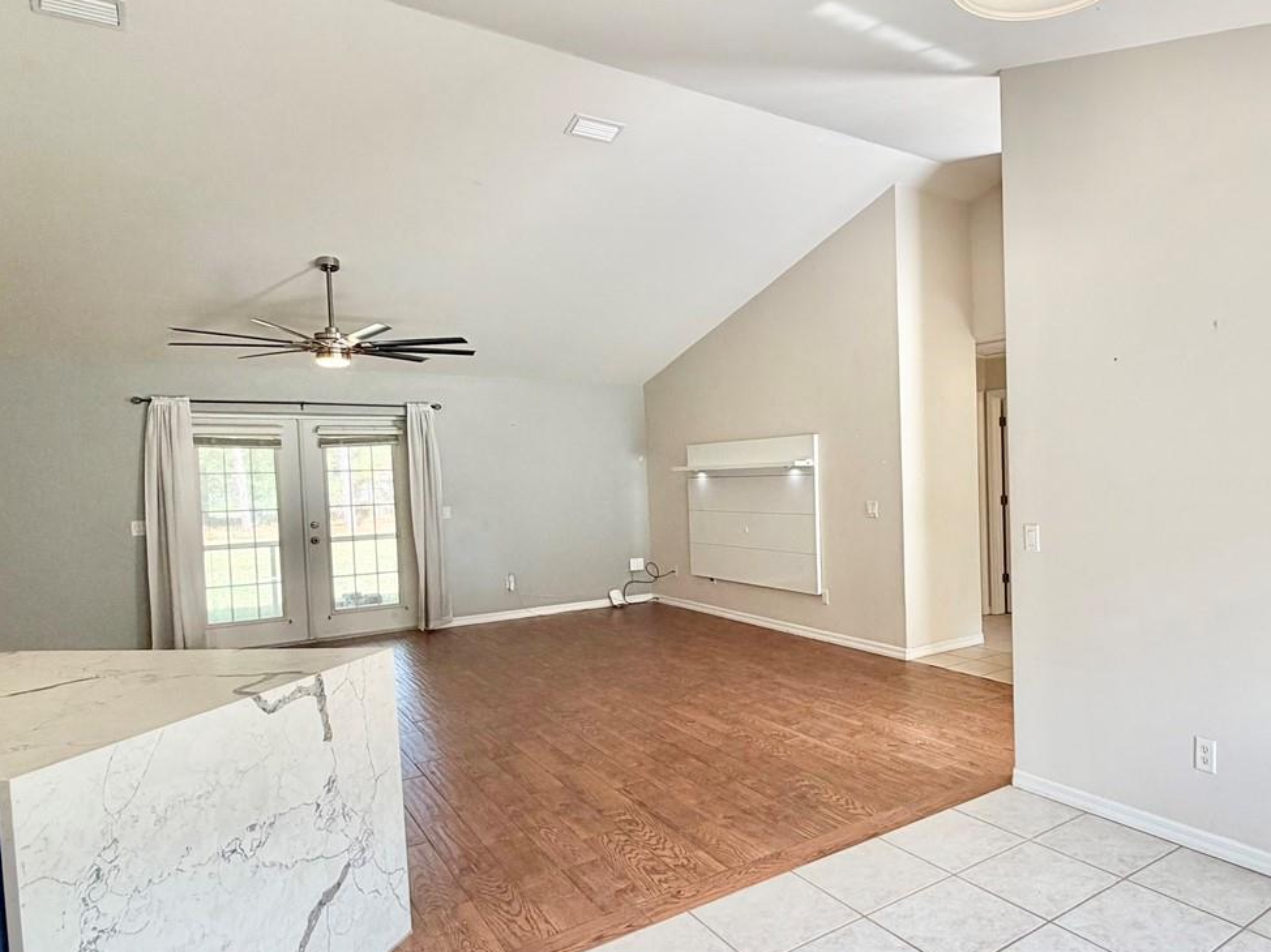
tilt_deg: -2.9
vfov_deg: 58.8
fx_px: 844
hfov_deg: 71.6
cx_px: 853
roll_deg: +2.2
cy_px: 501
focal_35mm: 23
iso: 80
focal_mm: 2.22
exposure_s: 1/120
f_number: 2.2
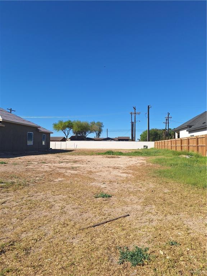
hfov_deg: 58.9
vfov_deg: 73.9
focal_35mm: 23
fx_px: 183
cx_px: 104
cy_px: 138
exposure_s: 1/2907
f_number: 1.8
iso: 40
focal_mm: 5.54
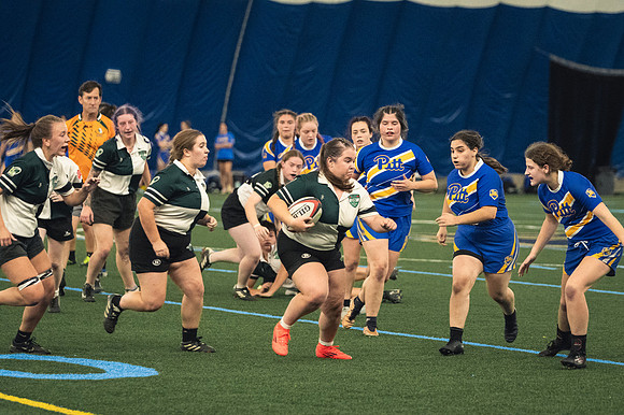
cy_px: 208
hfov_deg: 11.2
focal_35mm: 183
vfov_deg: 7.5
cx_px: 312
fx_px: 3170
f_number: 2.8
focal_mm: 122
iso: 9000
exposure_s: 1/500
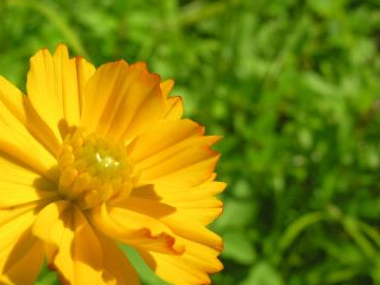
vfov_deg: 23.6
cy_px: 174
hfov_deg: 30.3
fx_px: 681
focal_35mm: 62
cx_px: 64
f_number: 6.3
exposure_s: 1/224
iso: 50
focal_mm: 8.9
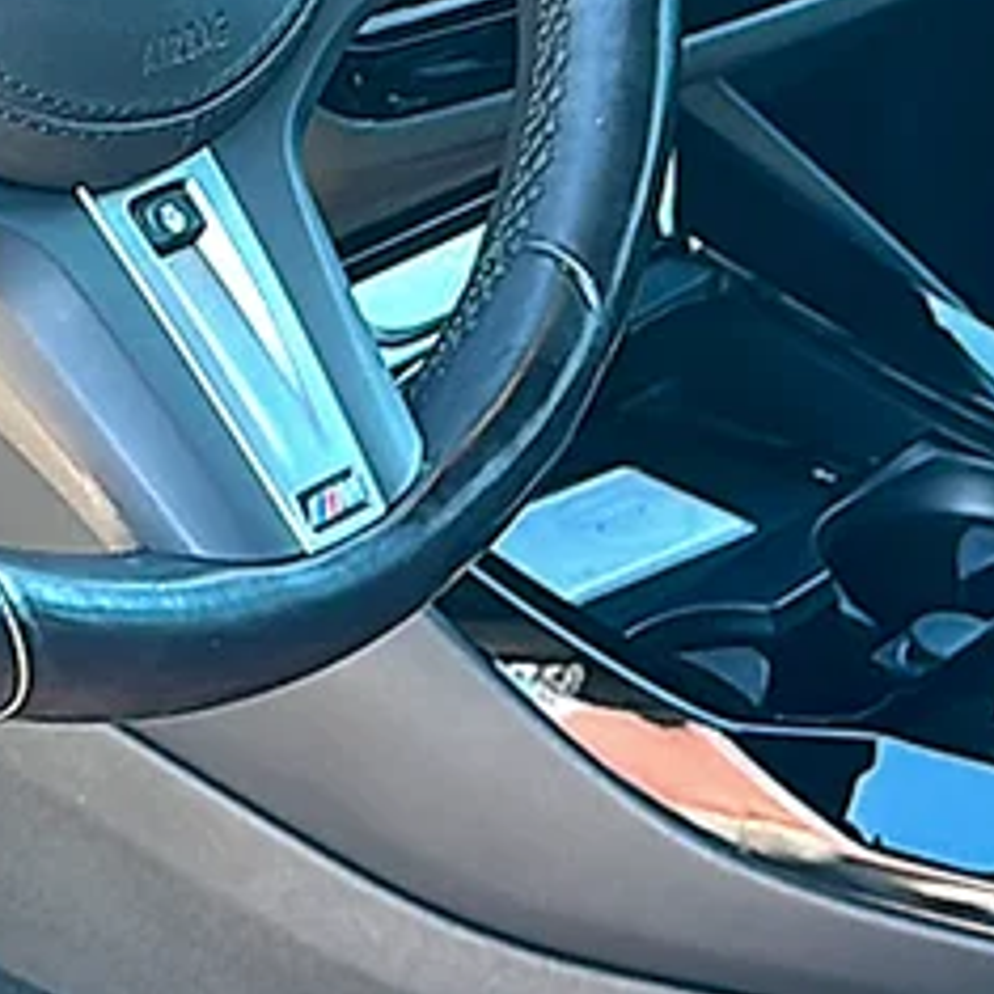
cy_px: -40
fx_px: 3249
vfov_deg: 16.9
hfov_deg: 17.3
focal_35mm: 100
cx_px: 233
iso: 125
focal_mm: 6.86
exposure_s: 1/179
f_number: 1.78
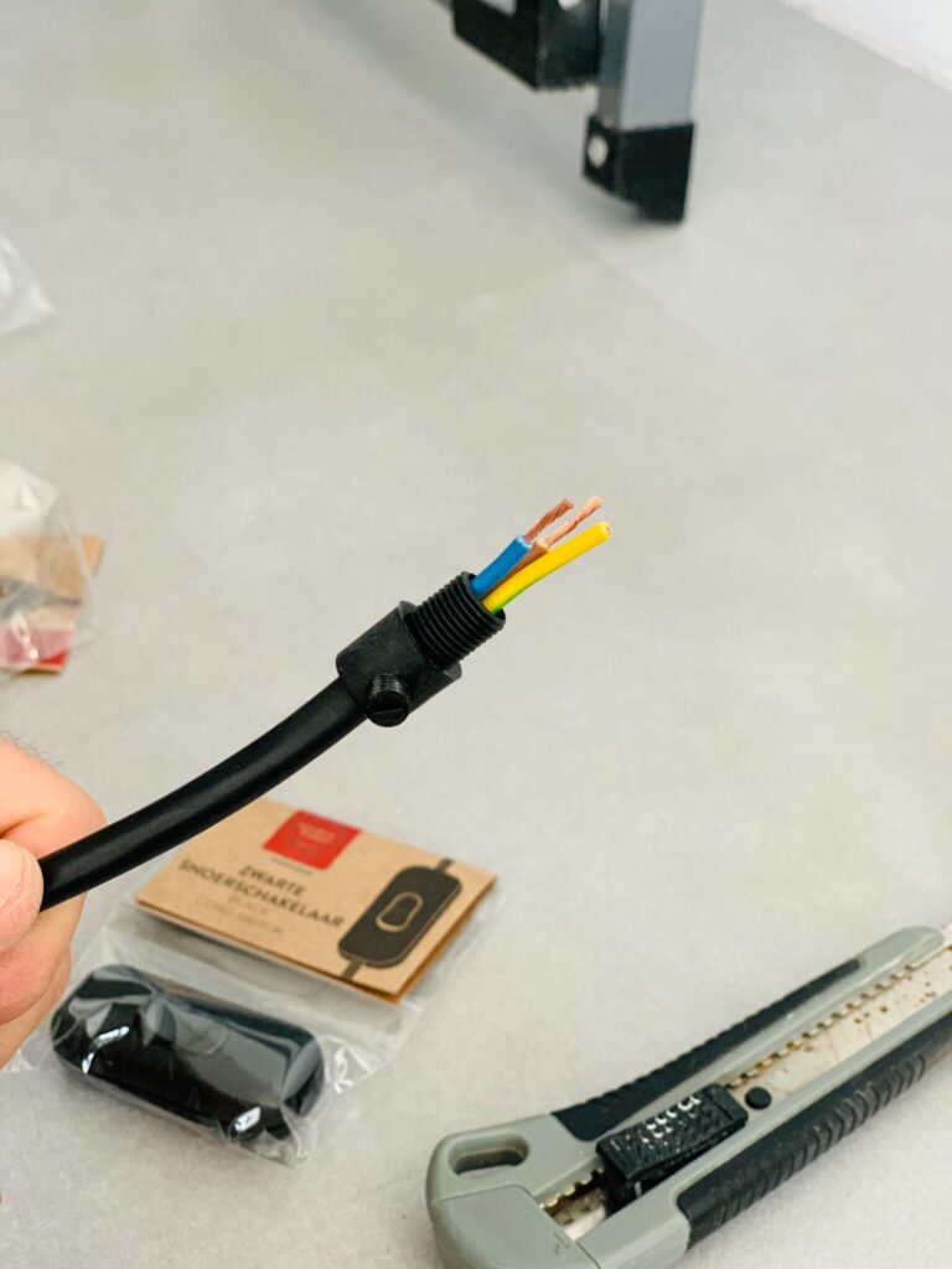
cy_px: 634
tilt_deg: -39.6
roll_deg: +2.6
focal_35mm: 52
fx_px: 1907
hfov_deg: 28.0
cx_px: 476
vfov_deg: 36.8
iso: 125
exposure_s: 1/60
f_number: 2.4
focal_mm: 6
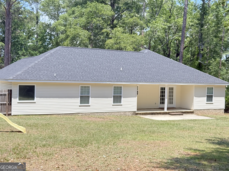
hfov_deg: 39.7
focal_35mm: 48
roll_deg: -1.3
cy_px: 86
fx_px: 318
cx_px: 114
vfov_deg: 30.3
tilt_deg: -1.5
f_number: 1.78
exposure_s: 1/646
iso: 100
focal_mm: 6.76
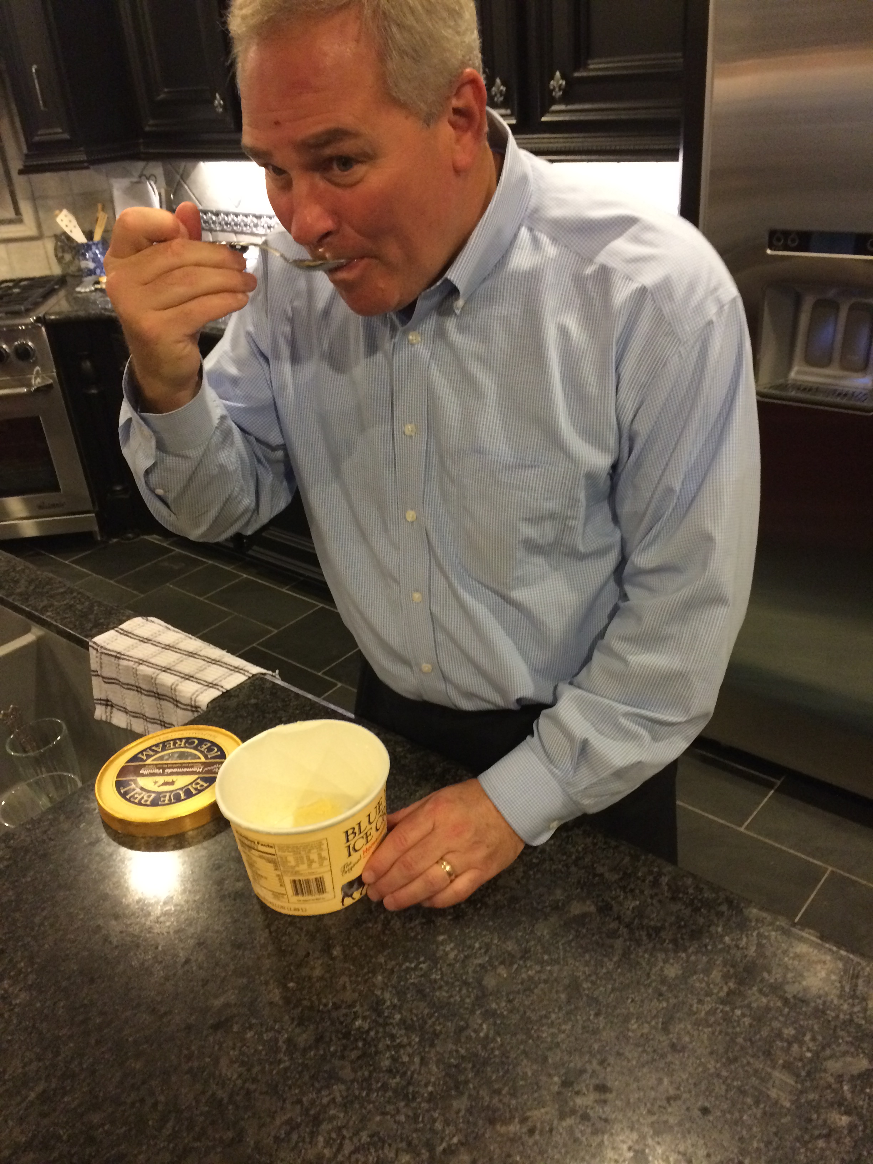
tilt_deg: -29.2
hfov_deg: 48.2
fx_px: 975
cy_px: 582
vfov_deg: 61.7
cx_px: 436
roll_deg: +5.8
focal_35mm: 29
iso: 320
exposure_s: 1/24
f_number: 2.2
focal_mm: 4.15
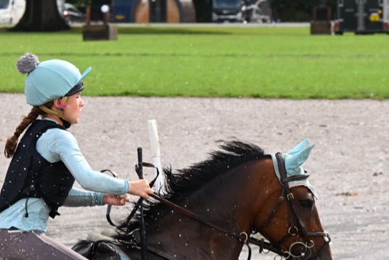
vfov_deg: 4.2
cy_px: 299
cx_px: 77
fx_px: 3504
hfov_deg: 6.3
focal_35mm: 324
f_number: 7.1
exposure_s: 1/1250
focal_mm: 110
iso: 1000
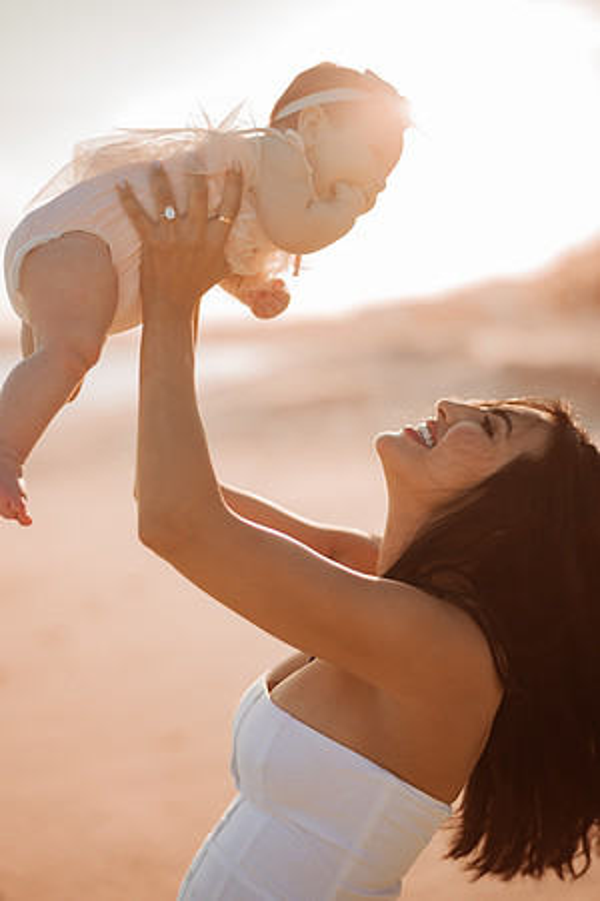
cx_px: 300
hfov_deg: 23.4
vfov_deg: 34.5
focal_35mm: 58
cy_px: 450
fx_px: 1450
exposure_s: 1/4000
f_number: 1.4
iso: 100
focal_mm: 58
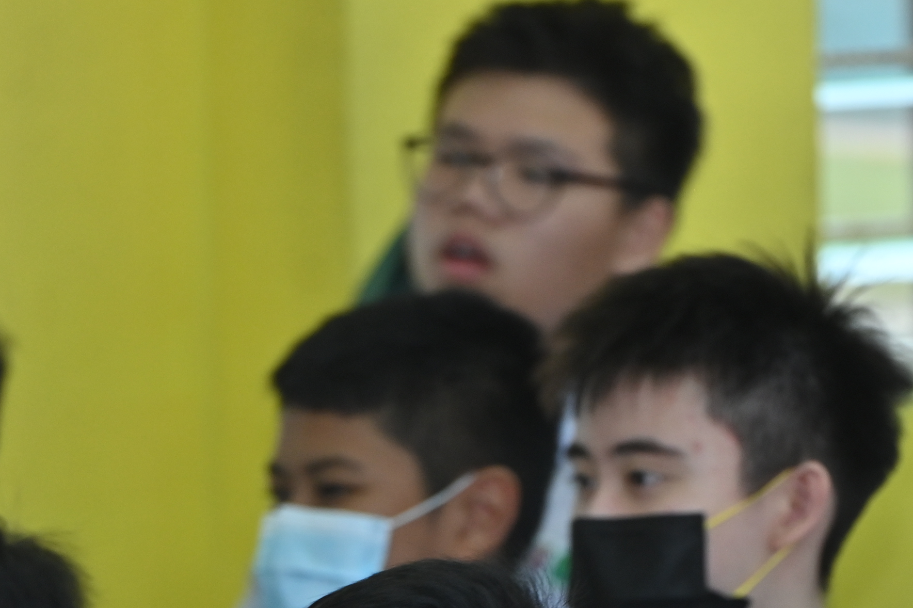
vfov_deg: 2.7
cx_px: 996
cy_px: 717
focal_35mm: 512
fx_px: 12979
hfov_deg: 4.0
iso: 1000
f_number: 4.5
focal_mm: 200
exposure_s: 1/160
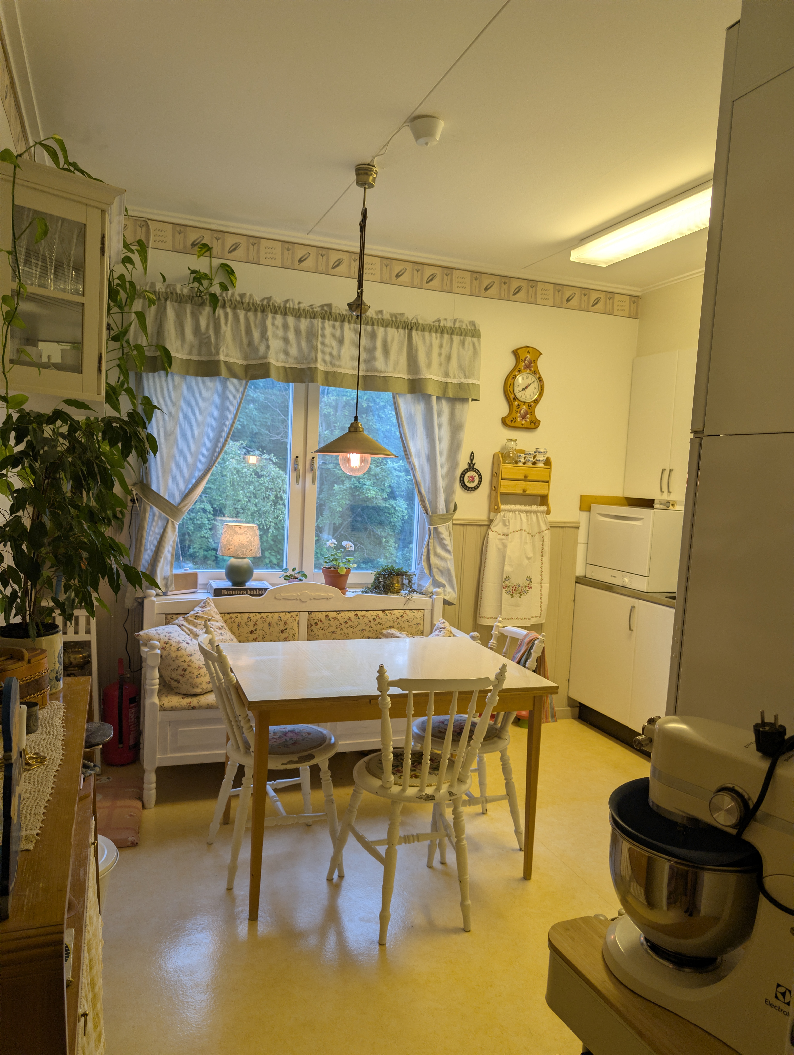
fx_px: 732
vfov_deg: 71.5
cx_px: 397
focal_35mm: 24
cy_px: 528
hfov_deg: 56.9
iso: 38
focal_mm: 6.9
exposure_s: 1/100
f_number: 1.68
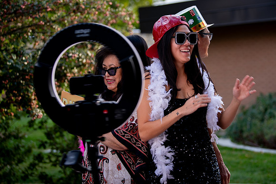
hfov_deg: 24.7
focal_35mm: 82
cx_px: 162
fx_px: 629
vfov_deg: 16.7
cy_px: 76
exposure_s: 1/250
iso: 200
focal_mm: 70
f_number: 2.8
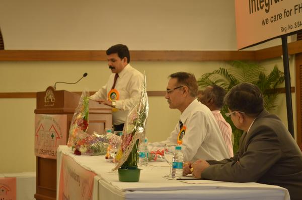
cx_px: 151
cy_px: 100
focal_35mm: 82
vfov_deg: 16.5
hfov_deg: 24.7
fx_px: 690
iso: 1000
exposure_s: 1/40
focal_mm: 55
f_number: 5.6
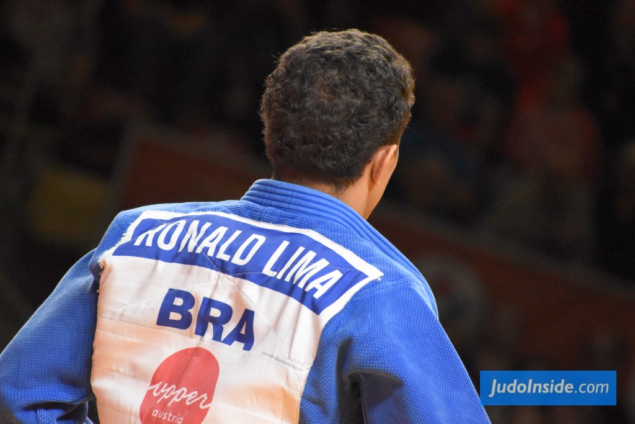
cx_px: 318
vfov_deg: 3.1
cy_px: 212
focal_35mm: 450
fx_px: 7938
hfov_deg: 4.6
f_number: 7.1
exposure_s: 1/640
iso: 6400
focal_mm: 300
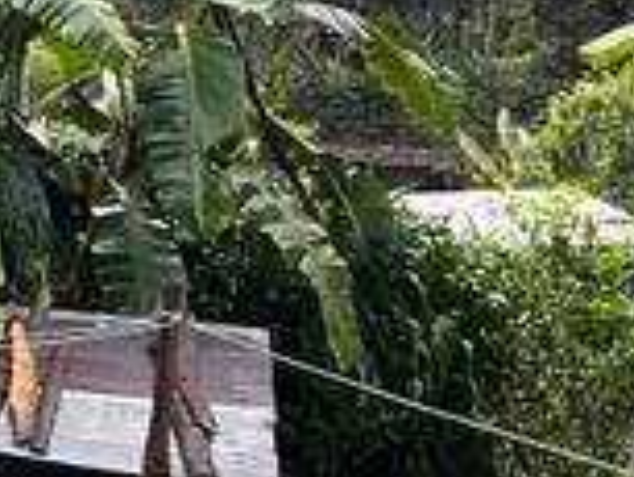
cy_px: -427
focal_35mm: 122
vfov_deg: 11.2
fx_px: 2236
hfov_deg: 15.2
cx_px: -240
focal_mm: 5.1
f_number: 1.6
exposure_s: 1/65
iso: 125
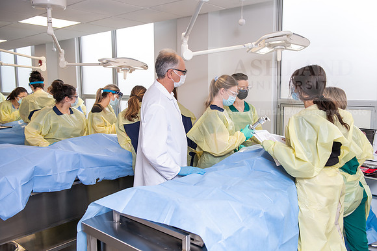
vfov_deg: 41.1
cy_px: 126
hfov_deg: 58.7
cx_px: 188
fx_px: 335
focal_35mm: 32
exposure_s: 1/200
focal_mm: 32
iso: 400
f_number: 4
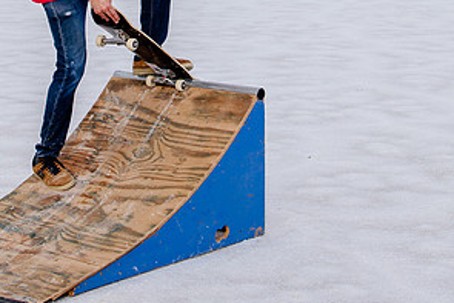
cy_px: -52
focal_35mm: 99
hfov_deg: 20.5
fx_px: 1249
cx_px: 139
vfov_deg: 13.5
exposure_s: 1/640
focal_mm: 38
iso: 250
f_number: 8
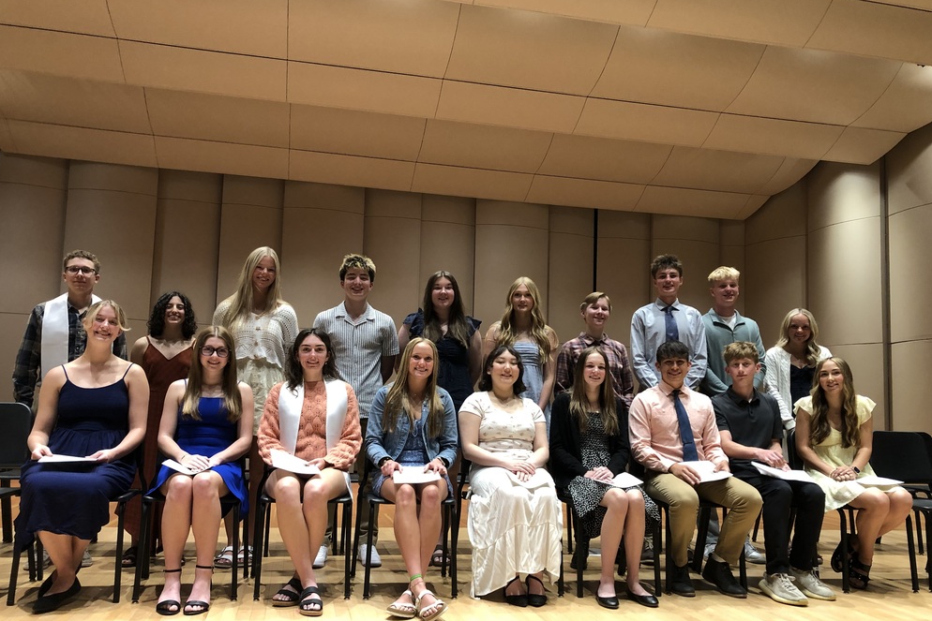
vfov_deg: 43.5
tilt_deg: +5.5
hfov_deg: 61.9
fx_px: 777
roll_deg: -2.0
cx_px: 465
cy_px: 354
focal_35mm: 30
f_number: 1.8
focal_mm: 3.99
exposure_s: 1/15
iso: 50
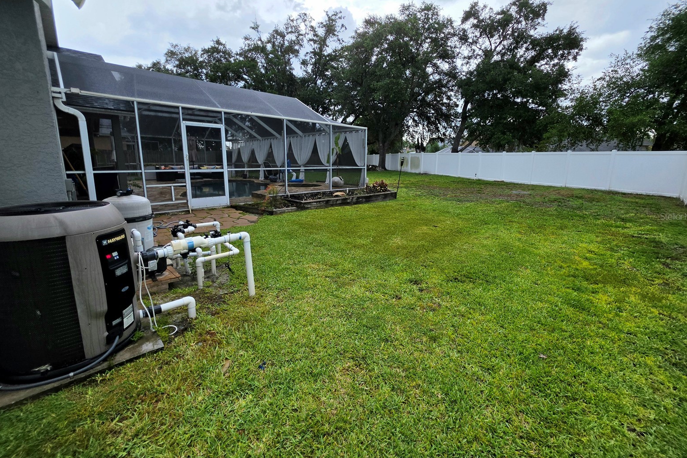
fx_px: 267
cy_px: 216
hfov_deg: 104.3
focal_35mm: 14
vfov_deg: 81.1
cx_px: 346
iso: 64
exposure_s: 1/120
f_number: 1.9
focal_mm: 2.2
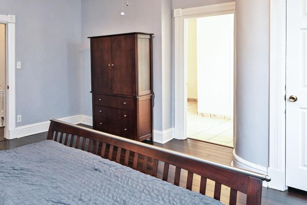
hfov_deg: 59.2
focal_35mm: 30
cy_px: 61
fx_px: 256
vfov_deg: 42.7
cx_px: 84
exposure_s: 1/60
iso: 500
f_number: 4
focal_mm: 14
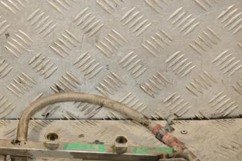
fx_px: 793
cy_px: 120
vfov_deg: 11.6
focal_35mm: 118
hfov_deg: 17.3
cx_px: 61
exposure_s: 1/200
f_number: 5.6
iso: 800
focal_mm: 50
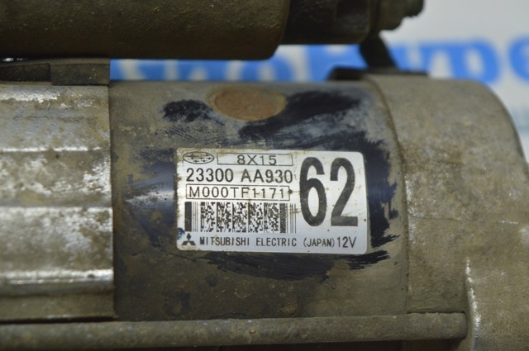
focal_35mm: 82
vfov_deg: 16.5
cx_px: 264
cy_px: 176
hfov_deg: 24.6
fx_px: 1211
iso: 400
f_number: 5.6
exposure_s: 1/40
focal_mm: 55
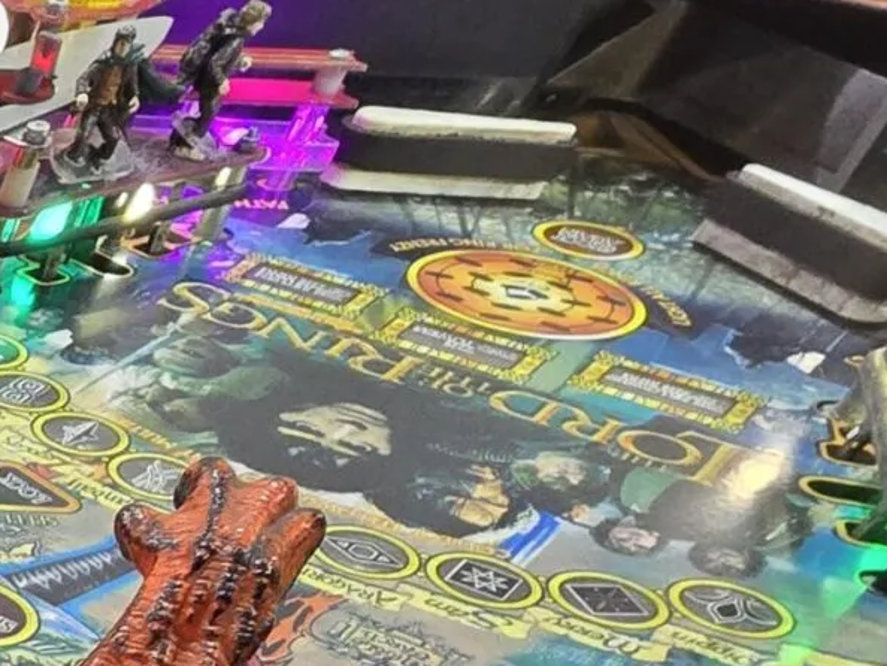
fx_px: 1436
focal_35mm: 56
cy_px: 1172
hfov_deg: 19.6
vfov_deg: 19.8
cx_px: -868
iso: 160
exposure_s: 1/50
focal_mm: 2.2
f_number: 2.2
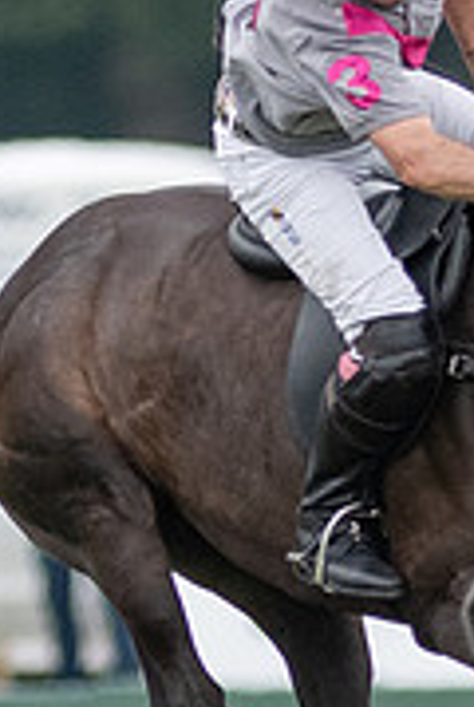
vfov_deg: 0.8
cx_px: 197
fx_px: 53352
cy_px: 689
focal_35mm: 2712
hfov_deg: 0.5
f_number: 2.8
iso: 640
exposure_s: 1/8000
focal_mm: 300
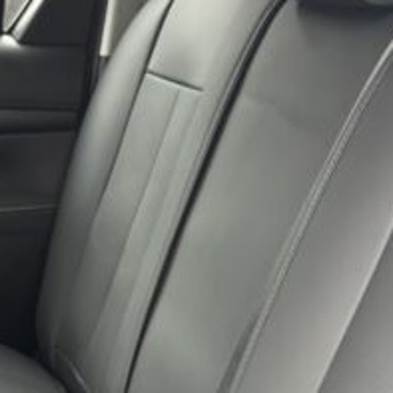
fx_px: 1105
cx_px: 172
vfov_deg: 19.2
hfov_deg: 20.2
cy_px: 457
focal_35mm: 86
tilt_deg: -24.3
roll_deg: -0.4
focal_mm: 6.76
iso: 250
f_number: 1.78
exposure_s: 1/60
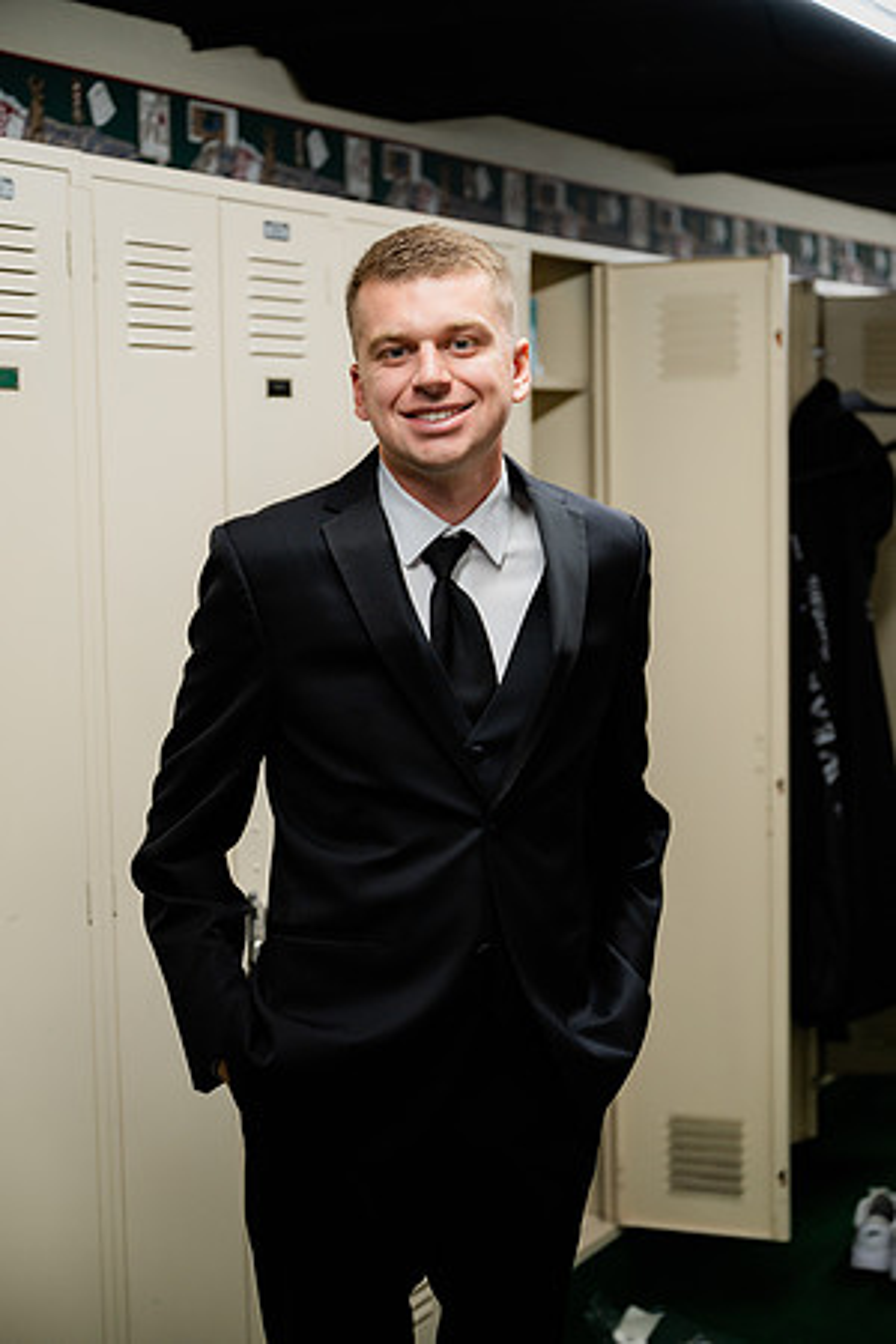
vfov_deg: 33.4
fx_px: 2240
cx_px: 448
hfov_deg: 22.6
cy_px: 672
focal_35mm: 60
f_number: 2.8
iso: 800
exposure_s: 1/160
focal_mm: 60
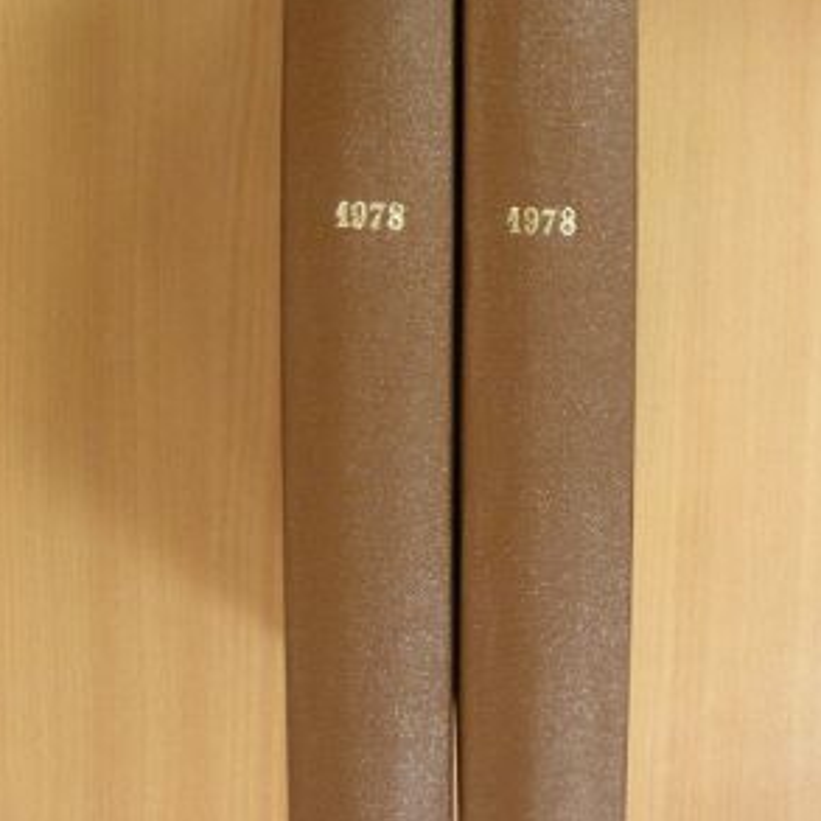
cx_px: 457
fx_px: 1395
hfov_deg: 32.8
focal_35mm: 52
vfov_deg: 32.4
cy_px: 251
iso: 200
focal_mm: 6.3
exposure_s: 1/10.7
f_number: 3.5
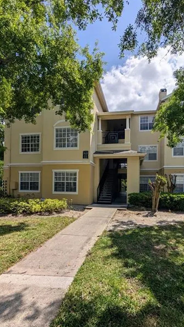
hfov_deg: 69.9
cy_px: 182
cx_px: 110
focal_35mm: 15
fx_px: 130
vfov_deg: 102.6
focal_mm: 2.02
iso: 55
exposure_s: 1/6494
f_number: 1.7
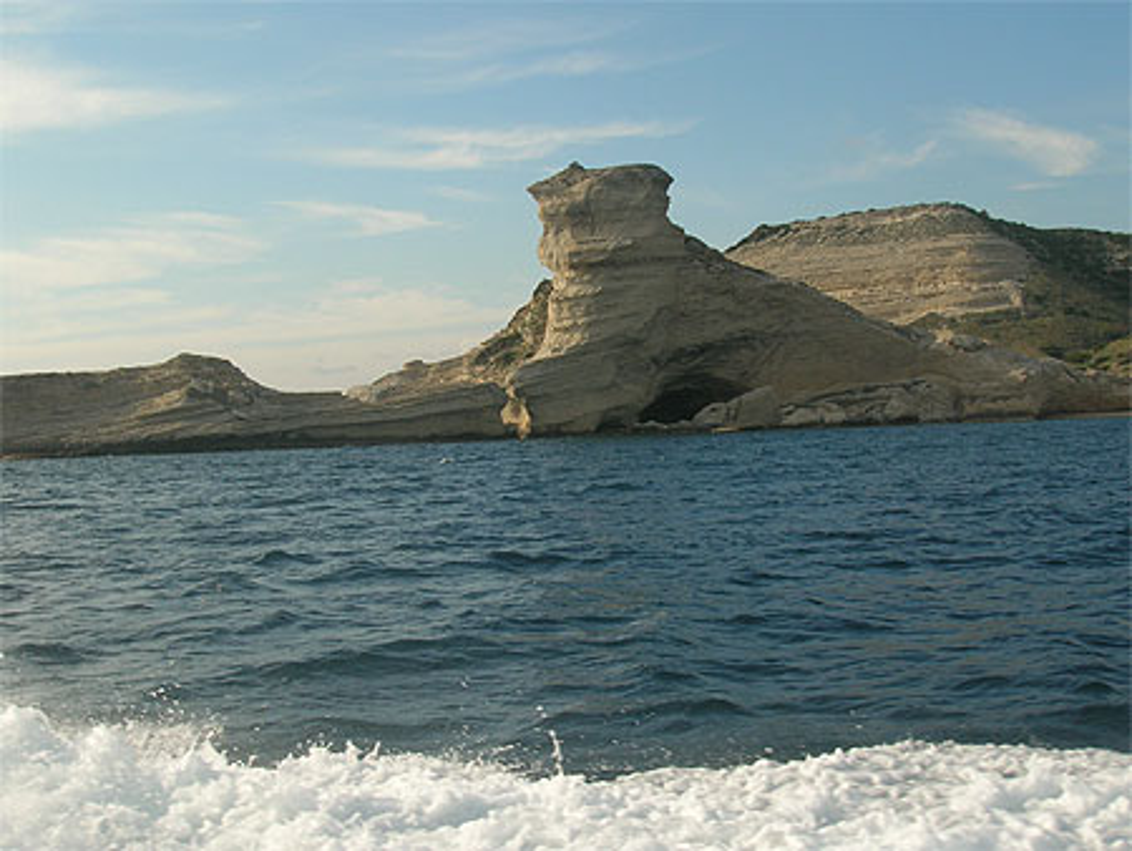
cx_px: 566
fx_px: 1505
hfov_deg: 41.2
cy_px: 426
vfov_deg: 31.5
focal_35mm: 46
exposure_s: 1/313
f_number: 5.4
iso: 50
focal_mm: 7.7
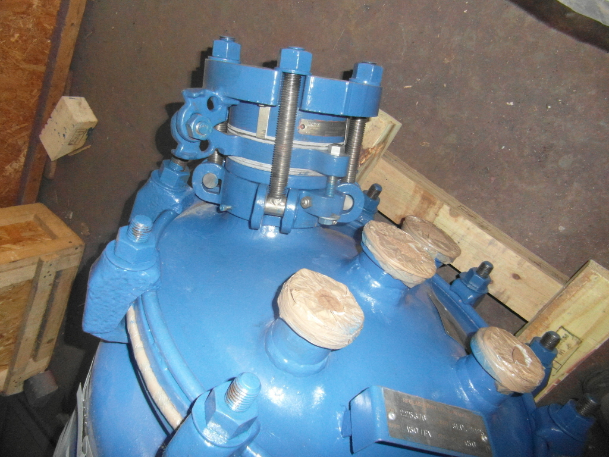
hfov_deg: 71.6
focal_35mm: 24
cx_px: 304
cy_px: 228
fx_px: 422
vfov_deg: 56.8
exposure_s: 1/30
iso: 400
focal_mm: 4
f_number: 3.2
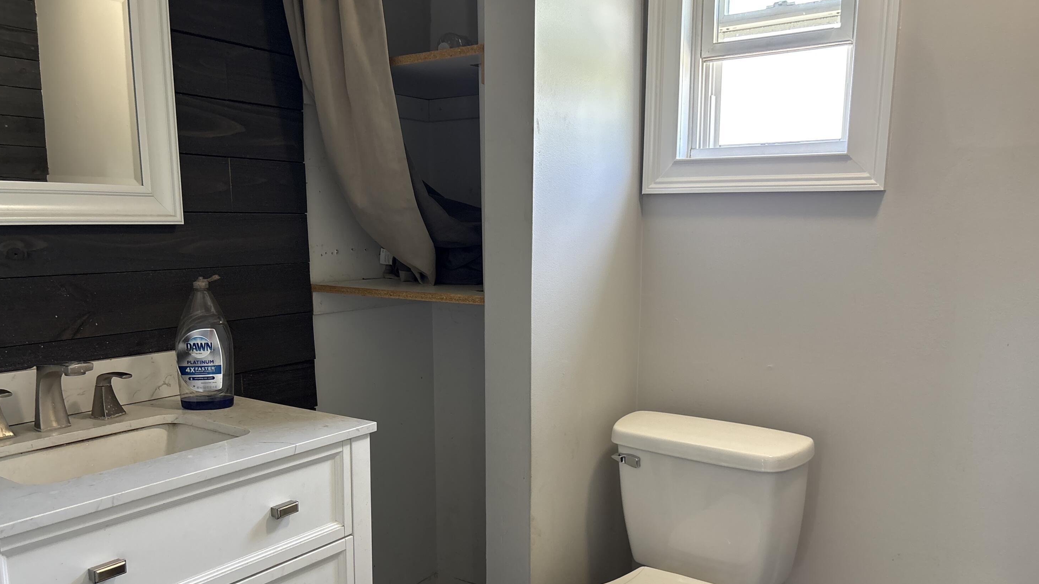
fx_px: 799
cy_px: 352
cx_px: 518
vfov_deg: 40.0
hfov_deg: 66.1
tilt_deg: -8.4
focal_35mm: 29
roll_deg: +0.9
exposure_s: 1/60
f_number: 1.6
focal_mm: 5.96
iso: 250
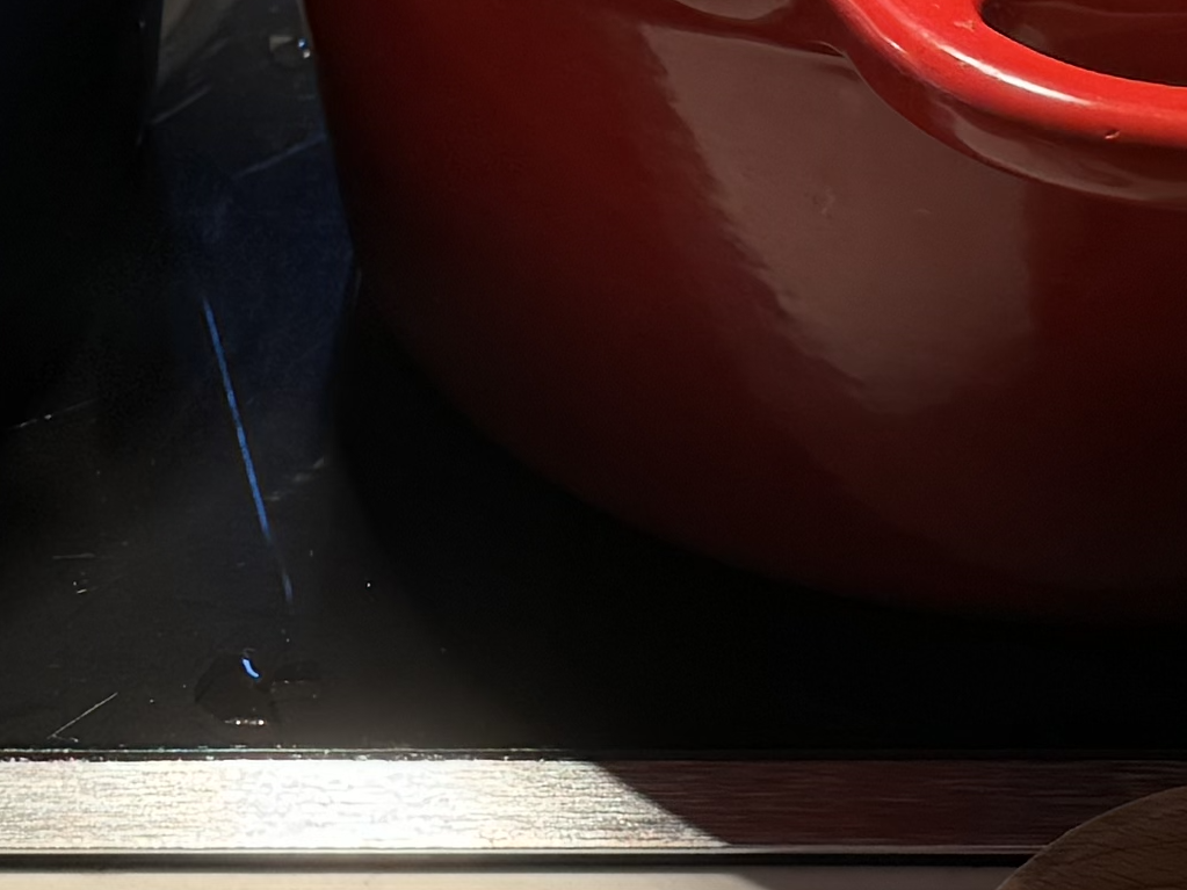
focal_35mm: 134
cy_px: 536
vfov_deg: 11.1
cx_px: 220
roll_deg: +4.7
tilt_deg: -38.2
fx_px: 4594
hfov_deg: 14.6
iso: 64
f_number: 1.78
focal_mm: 6.76
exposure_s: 1/182
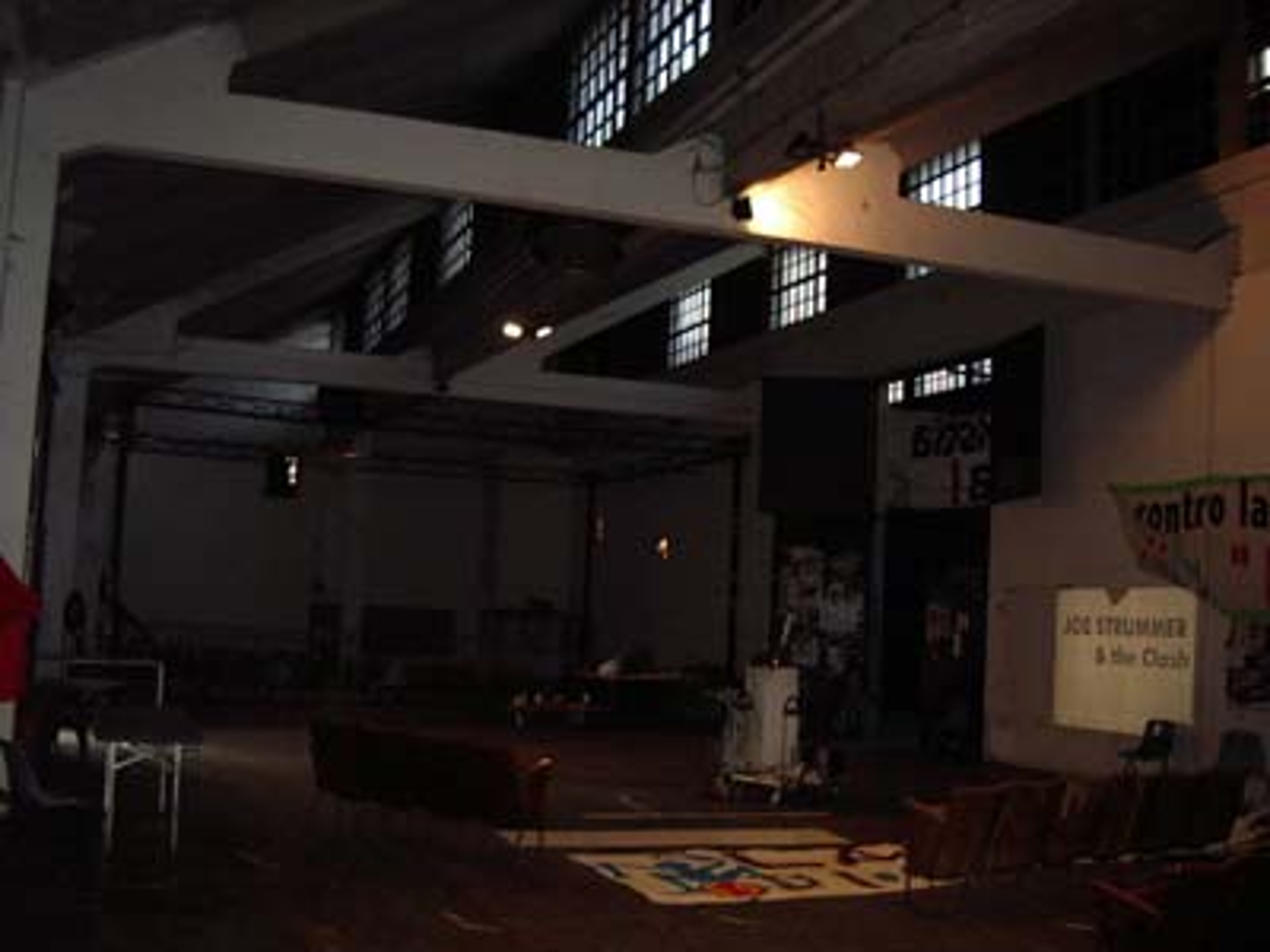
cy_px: 476
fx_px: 1394
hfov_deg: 49.0
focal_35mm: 38
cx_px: 635
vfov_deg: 37.7
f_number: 2.6
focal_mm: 5.8
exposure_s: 1/60
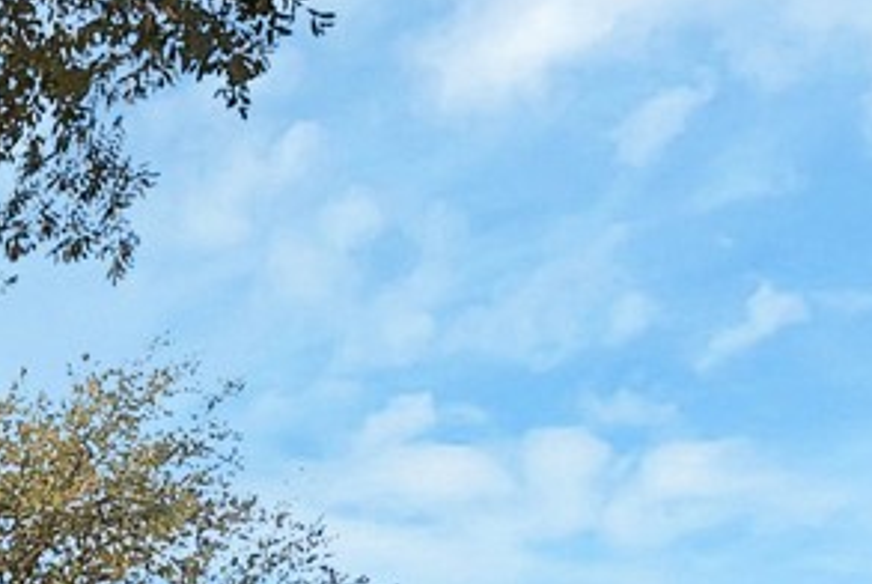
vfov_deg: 14.6
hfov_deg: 18.2
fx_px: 1988
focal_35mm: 82
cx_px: -792
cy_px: 1062
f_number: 9
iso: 640
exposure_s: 1/200
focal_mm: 12
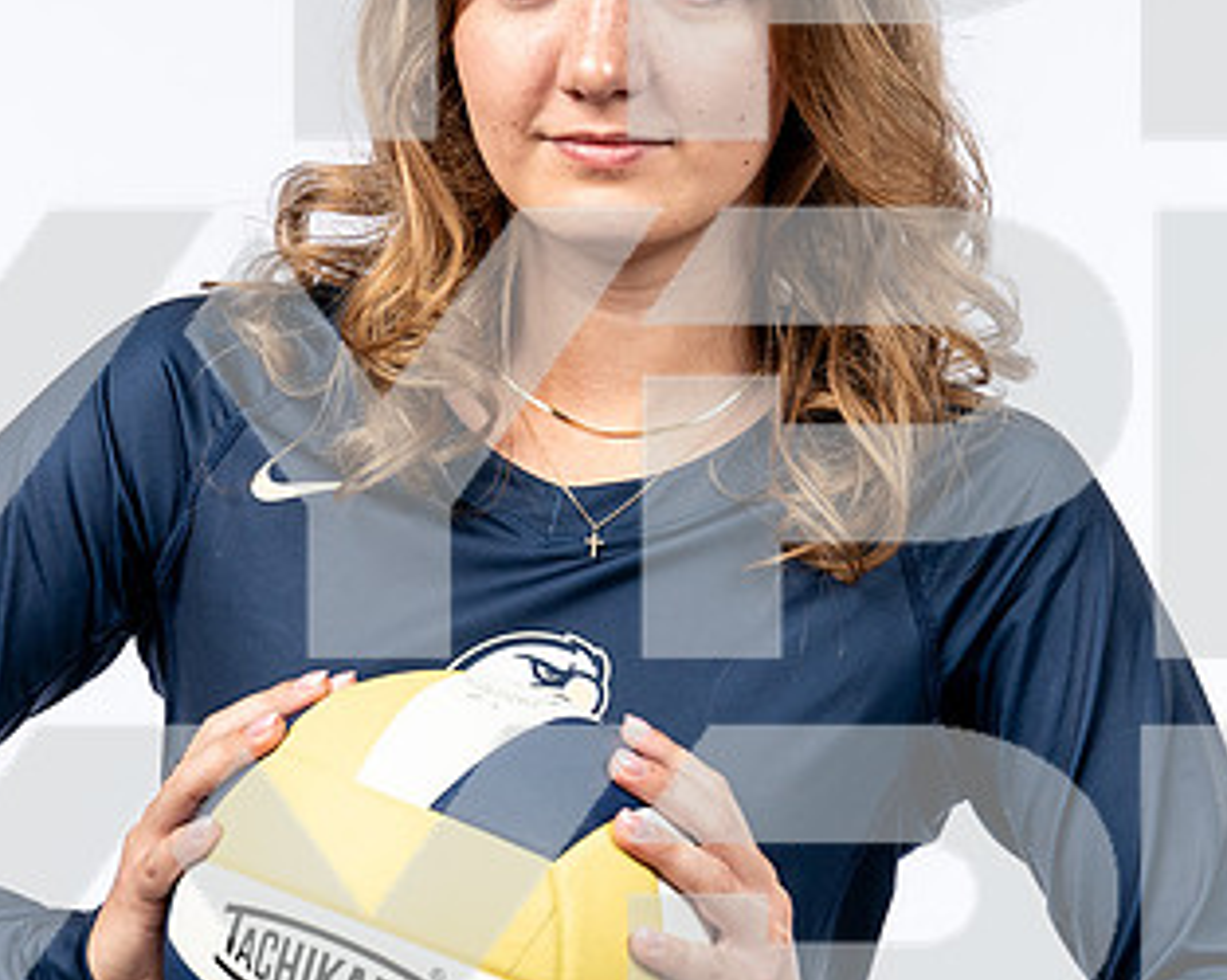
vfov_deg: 11.3
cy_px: 550
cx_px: 619
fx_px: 4936
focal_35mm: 136
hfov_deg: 14.2
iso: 200
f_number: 7.1
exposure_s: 1/250
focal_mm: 54
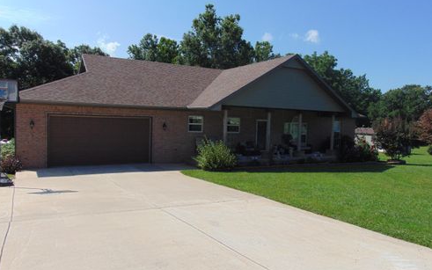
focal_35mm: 27
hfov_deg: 68.4
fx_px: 318
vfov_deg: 46.0
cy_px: 142
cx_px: 214
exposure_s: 1/250
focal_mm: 4.5
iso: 80
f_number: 7.7
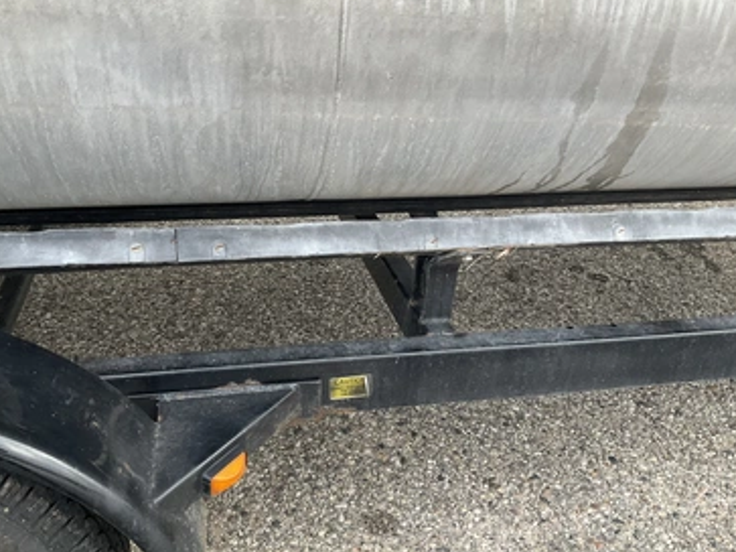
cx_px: 345
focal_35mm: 32
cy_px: 272
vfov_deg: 44.1
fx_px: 680
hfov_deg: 56.8
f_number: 1.8
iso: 25
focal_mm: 3
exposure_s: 1/155
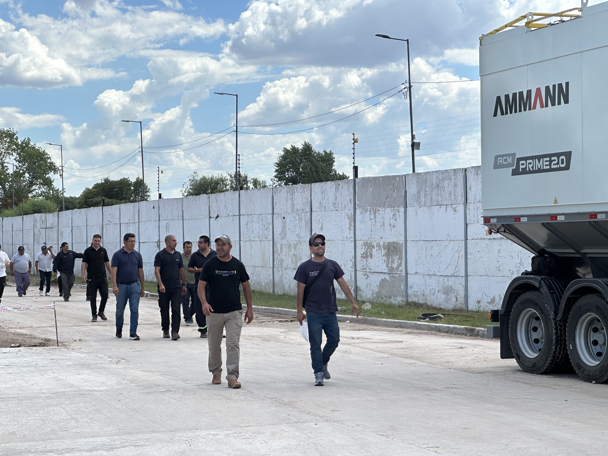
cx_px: 304
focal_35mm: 77
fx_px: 1352
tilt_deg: +0.5
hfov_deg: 25.3
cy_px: 228
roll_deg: +0.9
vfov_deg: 19.1
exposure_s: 1/763
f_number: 2.8
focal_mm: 9
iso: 32
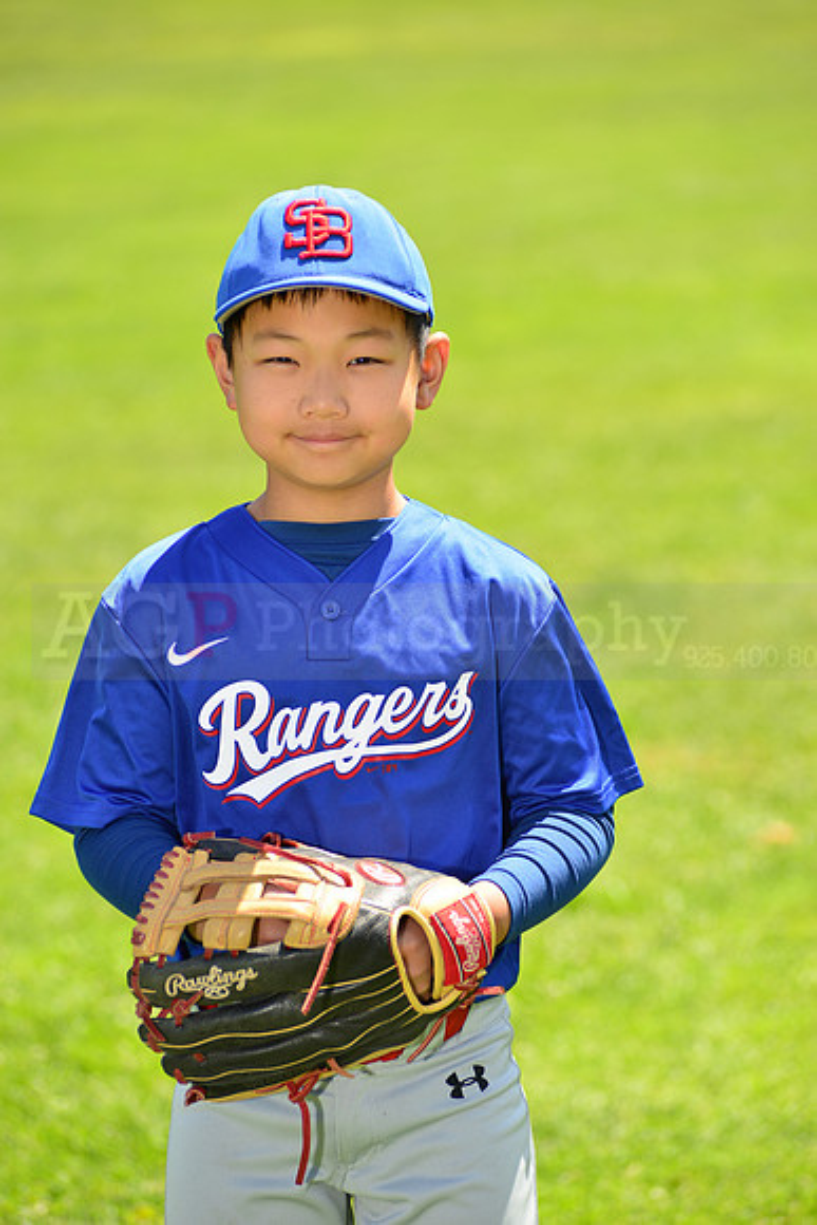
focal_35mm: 145
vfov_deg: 14.2
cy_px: 612
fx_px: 4933
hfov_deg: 9.5
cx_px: 408
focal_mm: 145
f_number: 5
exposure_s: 1/250
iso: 100
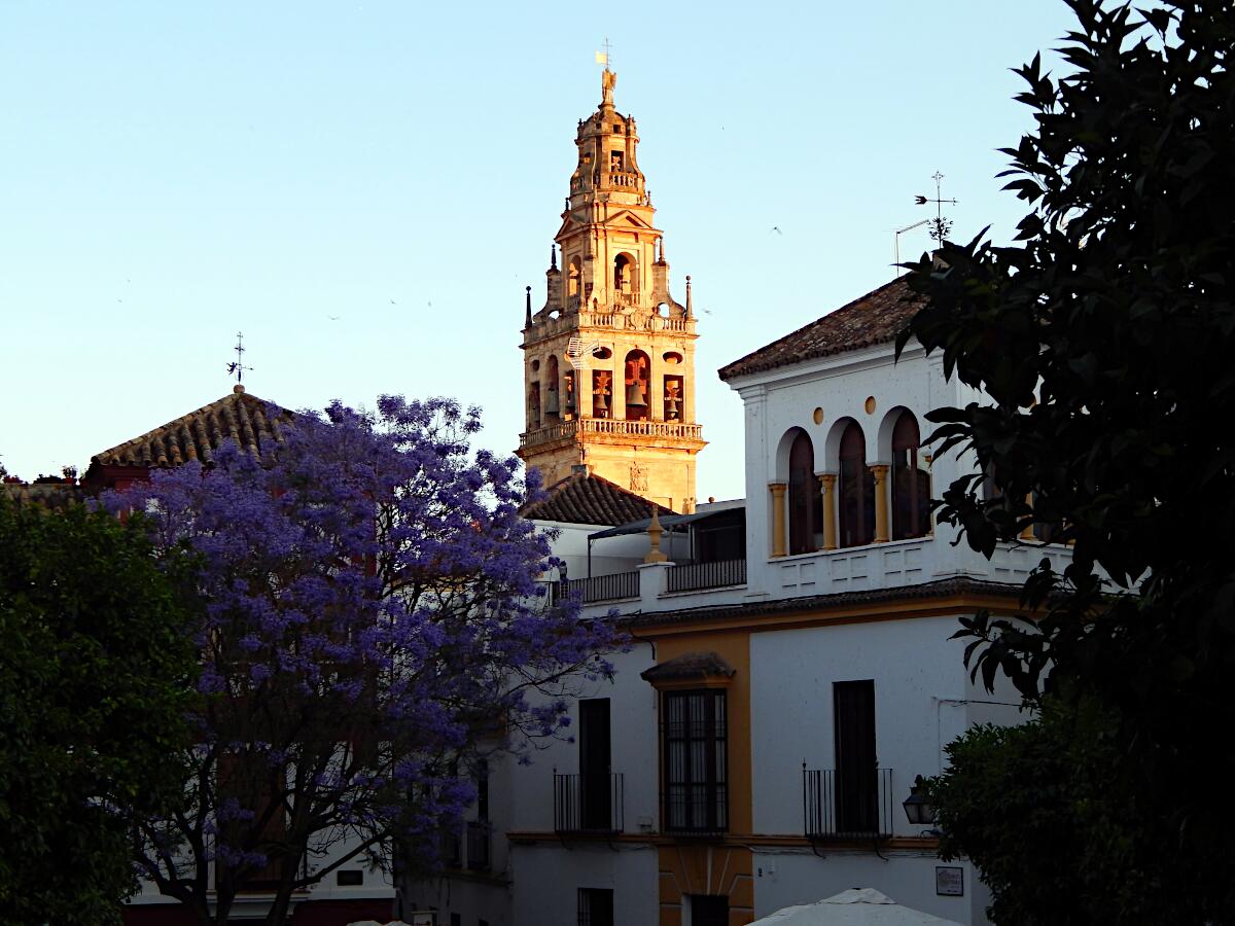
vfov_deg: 19.4
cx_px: 618
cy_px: 463
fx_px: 2711
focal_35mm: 76
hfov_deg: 25.7
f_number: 4.2
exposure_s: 1/160
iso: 125
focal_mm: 13.5
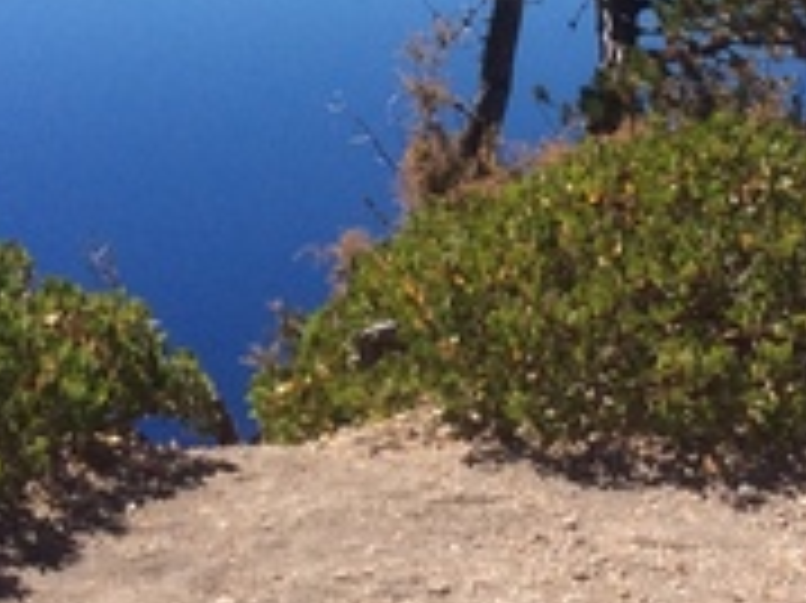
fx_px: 2490
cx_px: 531
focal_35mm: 107
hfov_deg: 18.3
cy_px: -176
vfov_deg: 13.3
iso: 32
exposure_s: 1/1789
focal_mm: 3.3
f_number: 2.4
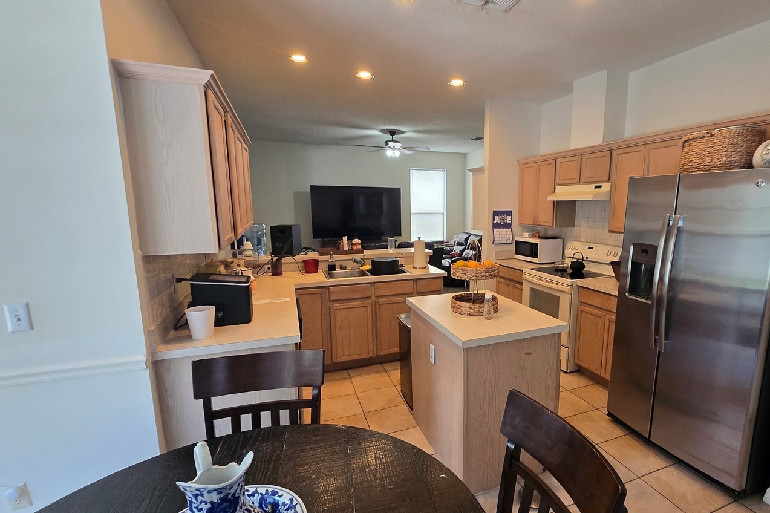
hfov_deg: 92.4
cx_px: 449
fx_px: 363
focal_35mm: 17
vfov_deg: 70.3
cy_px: 272
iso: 125
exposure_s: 1/60
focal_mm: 1.7
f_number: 2.2
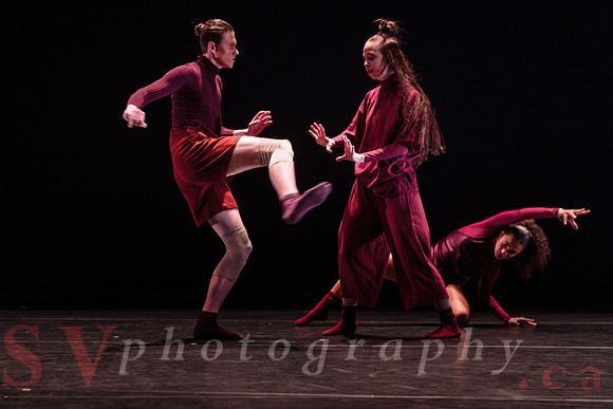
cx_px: 216
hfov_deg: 30.4
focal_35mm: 66
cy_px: 264
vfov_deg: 20.6
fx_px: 1120
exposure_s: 1/200
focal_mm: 50
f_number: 2.8
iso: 1250
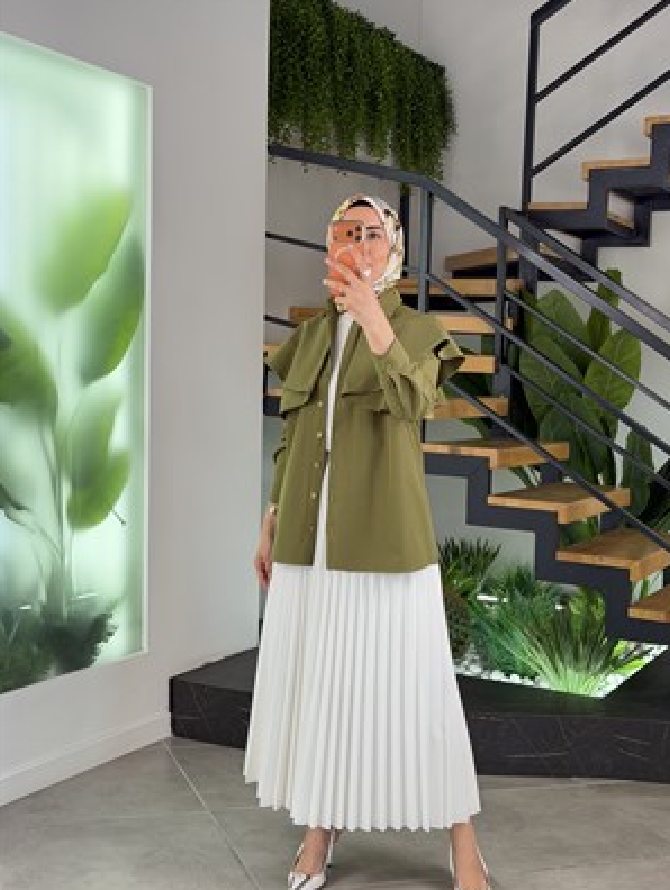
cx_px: 342
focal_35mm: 50
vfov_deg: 38.1
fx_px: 1288
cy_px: 448
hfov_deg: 29.2
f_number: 1.78
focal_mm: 6.76
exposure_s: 1/100
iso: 50
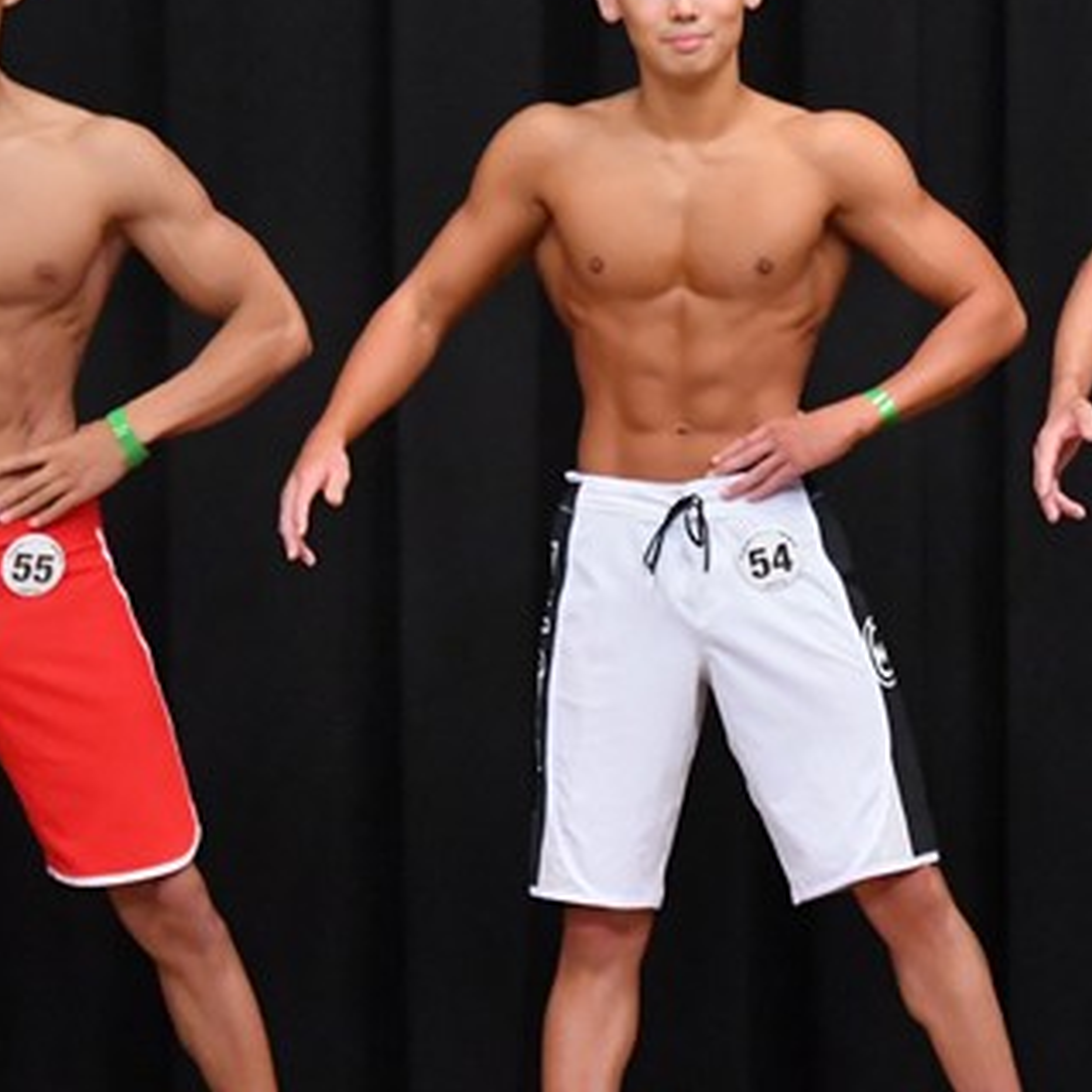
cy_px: 555
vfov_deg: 3.3
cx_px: 858
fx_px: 18809
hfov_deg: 3.3
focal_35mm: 527
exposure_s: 1/400
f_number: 5.6
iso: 8000
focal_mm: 170
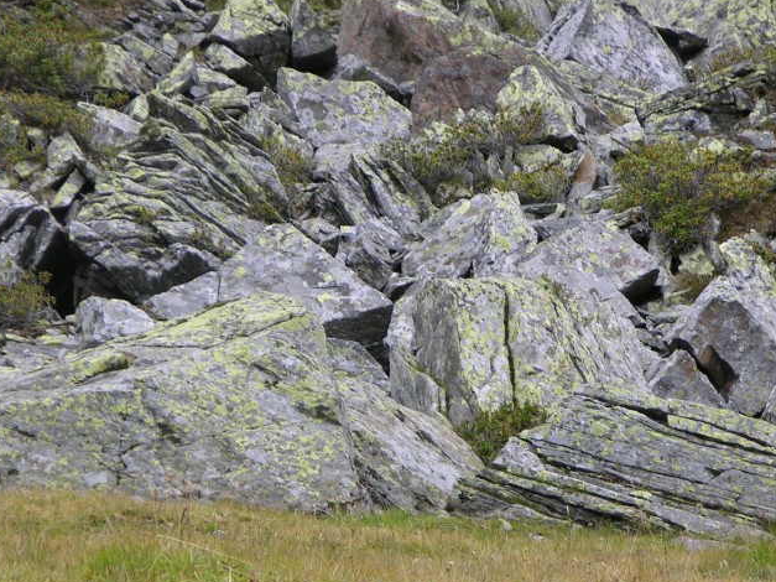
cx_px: 402
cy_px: 362
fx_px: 7688
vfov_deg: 4.3
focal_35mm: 343
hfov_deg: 5.8
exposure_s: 1/168
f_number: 4.1
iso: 50
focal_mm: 52.4
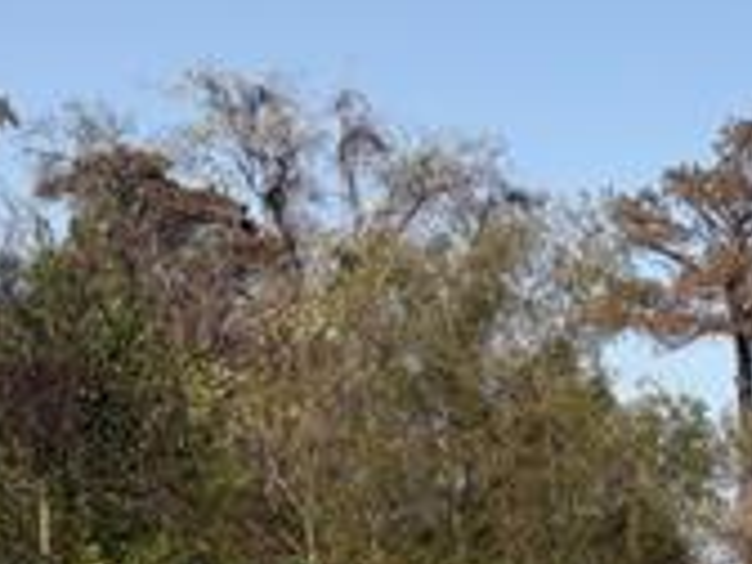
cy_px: 412
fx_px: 2151
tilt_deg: +5.4
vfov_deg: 14.9
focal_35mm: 99
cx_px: 837
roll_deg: -0.9
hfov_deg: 19.0
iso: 50
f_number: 1.6
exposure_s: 1/3279
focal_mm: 5.96
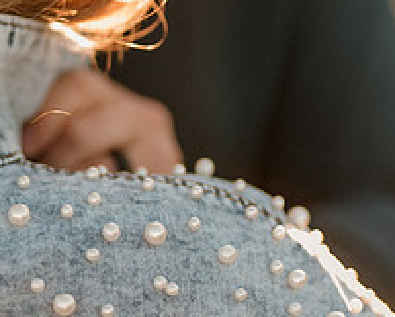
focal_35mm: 229
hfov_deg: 8.3
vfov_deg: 6.7
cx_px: -170
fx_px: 2680
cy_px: 22
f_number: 1.4
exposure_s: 1/250
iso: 50
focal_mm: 85
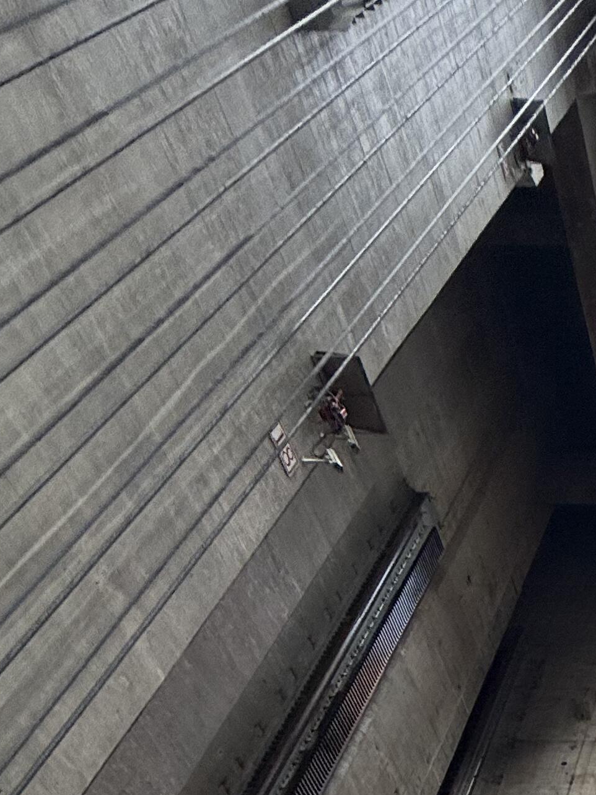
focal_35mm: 44
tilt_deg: +31.7
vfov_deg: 27.6
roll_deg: -0.8
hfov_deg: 24.4
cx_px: 927
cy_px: 1219
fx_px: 1010
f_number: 2.2
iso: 64
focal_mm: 2.22
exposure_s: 1/379
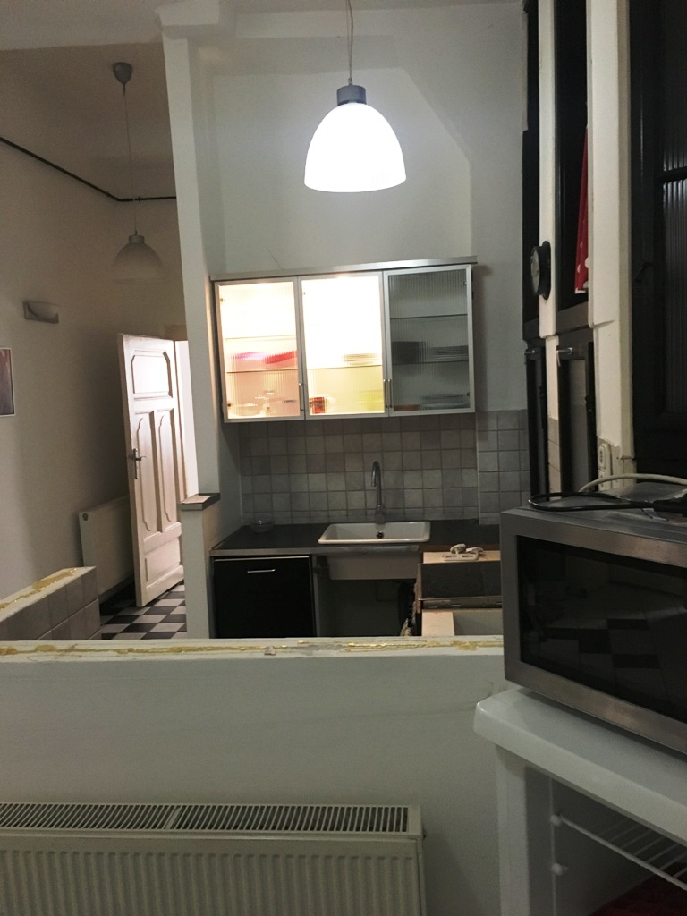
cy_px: 458
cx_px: 344
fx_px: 767
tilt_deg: -4.9
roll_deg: +3.9
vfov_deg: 61.7
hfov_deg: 48.2
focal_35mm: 29
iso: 200
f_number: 2.2
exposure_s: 1/17
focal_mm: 4.15
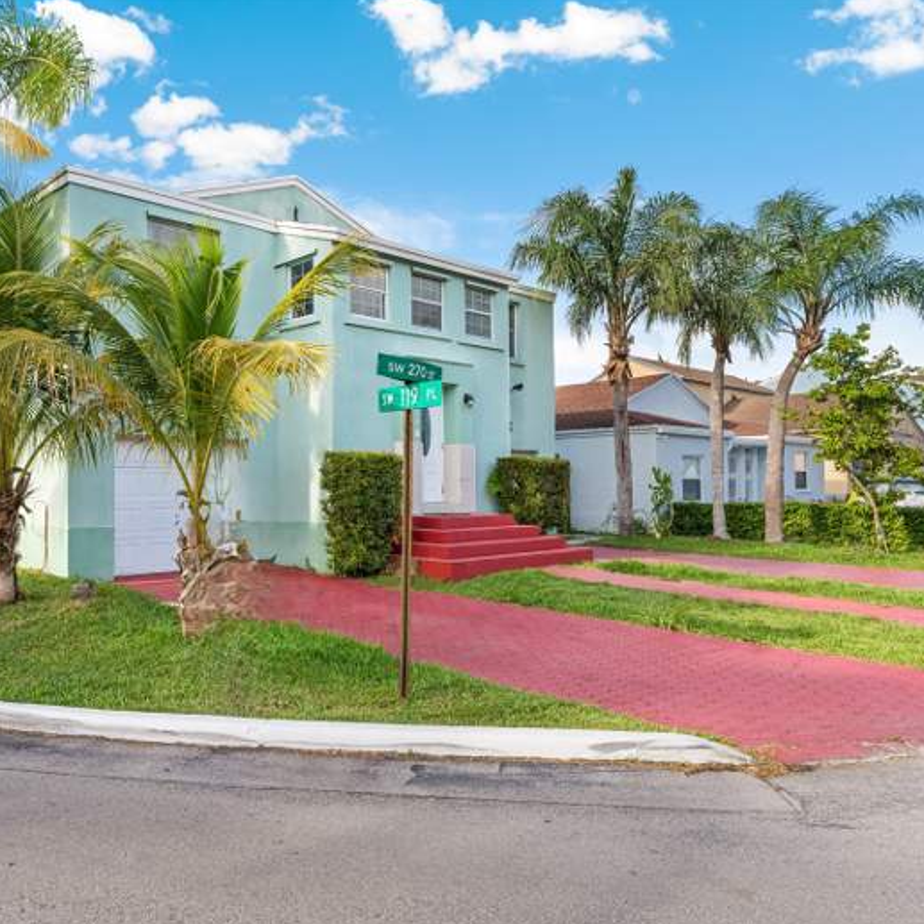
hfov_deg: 59.4
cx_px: 270
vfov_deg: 61.6
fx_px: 775
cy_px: 467
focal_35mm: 26
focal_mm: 19.5
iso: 125
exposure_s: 1/10
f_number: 11
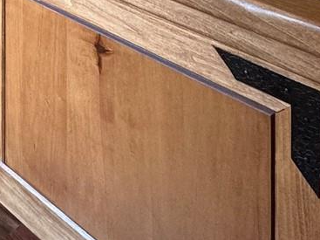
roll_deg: -0.6
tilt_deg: -0.4
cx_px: -33
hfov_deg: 28.7
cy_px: -261
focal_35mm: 61
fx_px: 564
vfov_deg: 16.8
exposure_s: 1/99
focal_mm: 2.22
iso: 160
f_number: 2.2
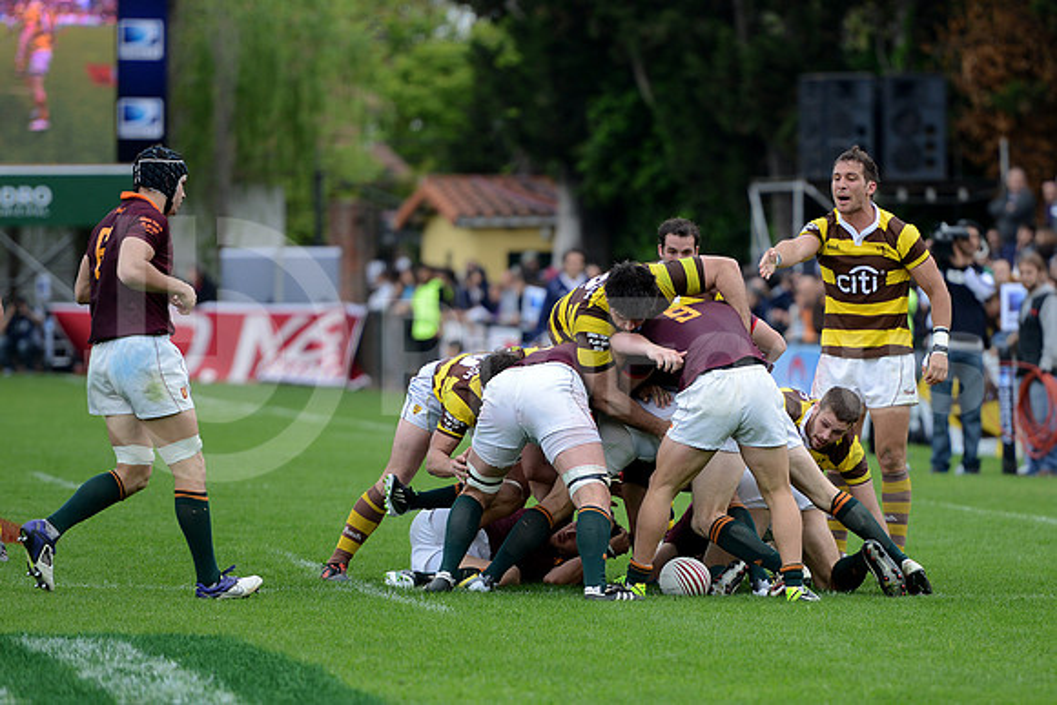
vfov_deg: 7.0
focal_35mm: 195
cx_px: 528
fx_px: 5726
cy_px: 352
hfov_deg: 10.5
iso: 400
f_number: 2.8
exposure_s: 1/640
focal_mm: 195
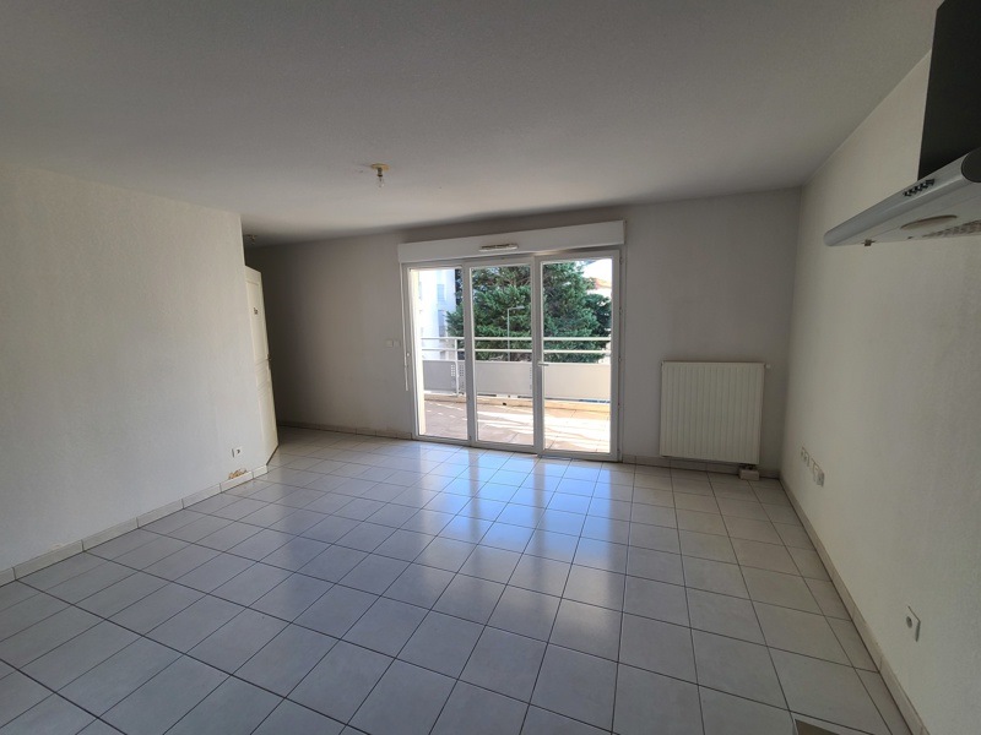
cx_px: 490
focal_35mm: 13
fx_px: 368
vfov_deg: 89.9
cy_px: 368
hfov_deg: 106.2
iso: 80
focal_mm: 2.2
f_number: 2.2
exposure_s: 1/120
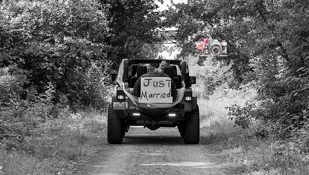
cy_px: 114
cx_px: 136
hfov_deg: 18.7
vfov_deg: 10.6
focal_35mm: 114
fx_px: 938
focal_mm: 70
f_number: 5.6
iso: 180
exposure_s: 1/250
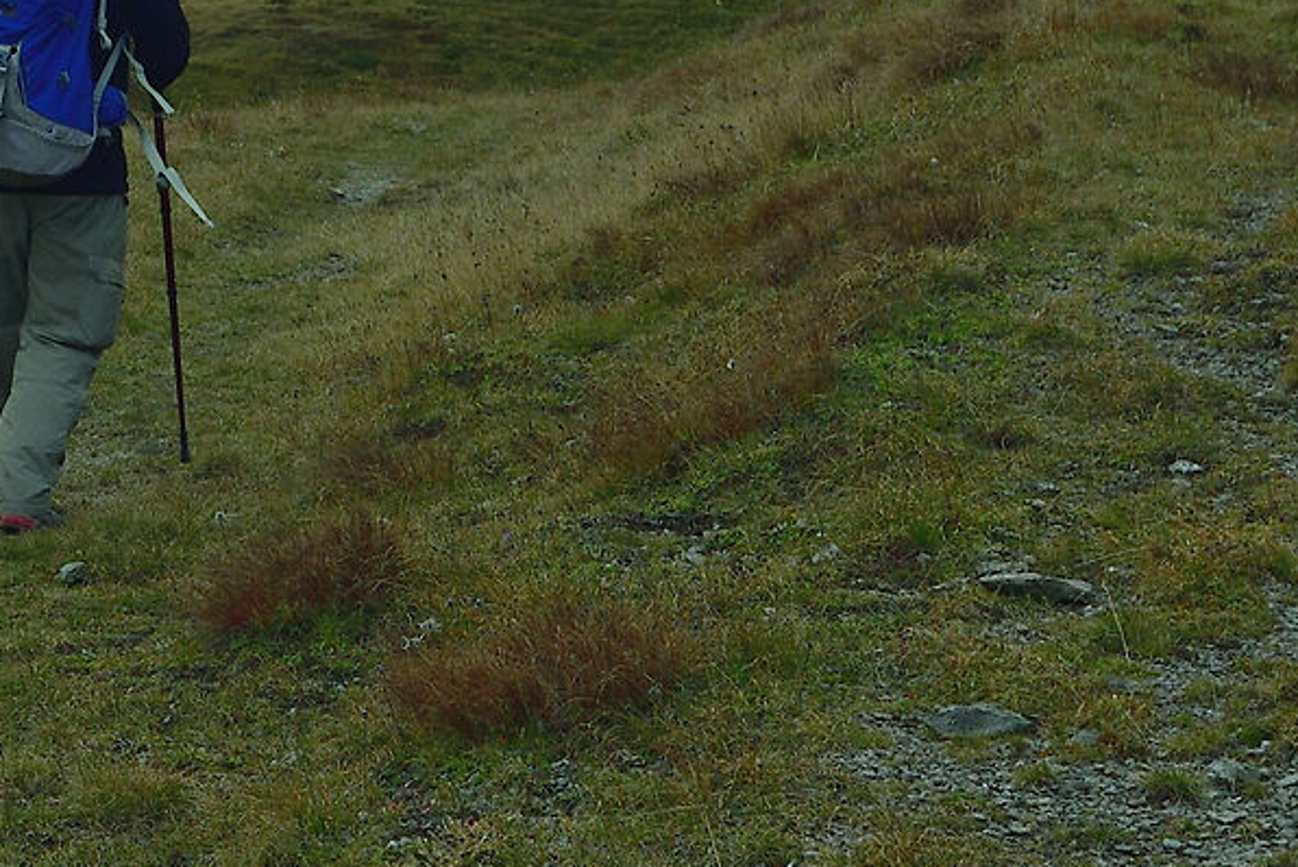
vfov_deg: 9.5
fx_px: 5086
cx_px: -555
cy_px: -427
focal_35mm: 141
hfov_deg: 13.8
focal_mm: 35
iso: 100
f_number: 10
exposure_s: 1/400
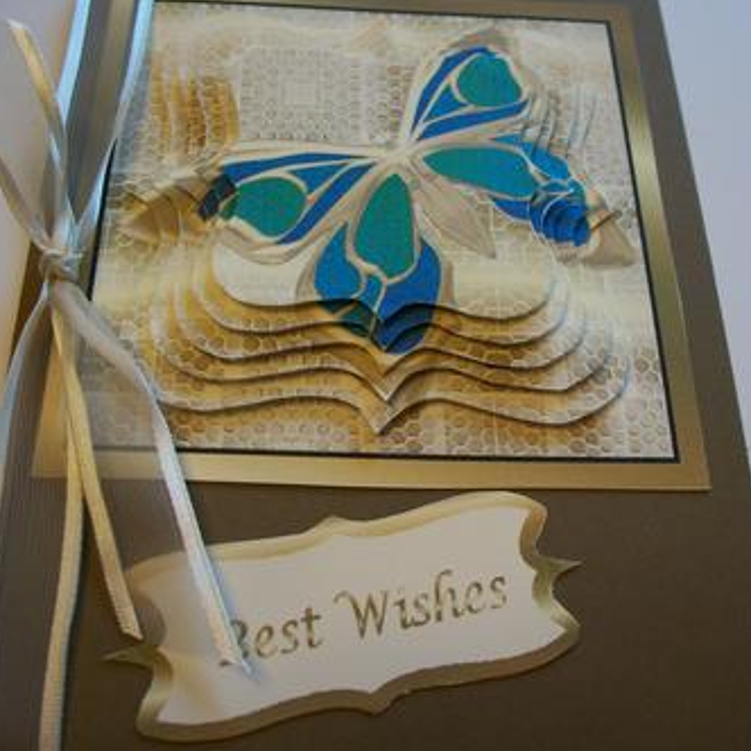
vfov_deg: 40.0
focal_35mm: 42
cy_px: 357
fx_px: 1031
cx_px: 371
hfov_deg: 40.0
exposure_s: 1/125
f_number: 3.1
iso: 80
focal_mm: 6.3
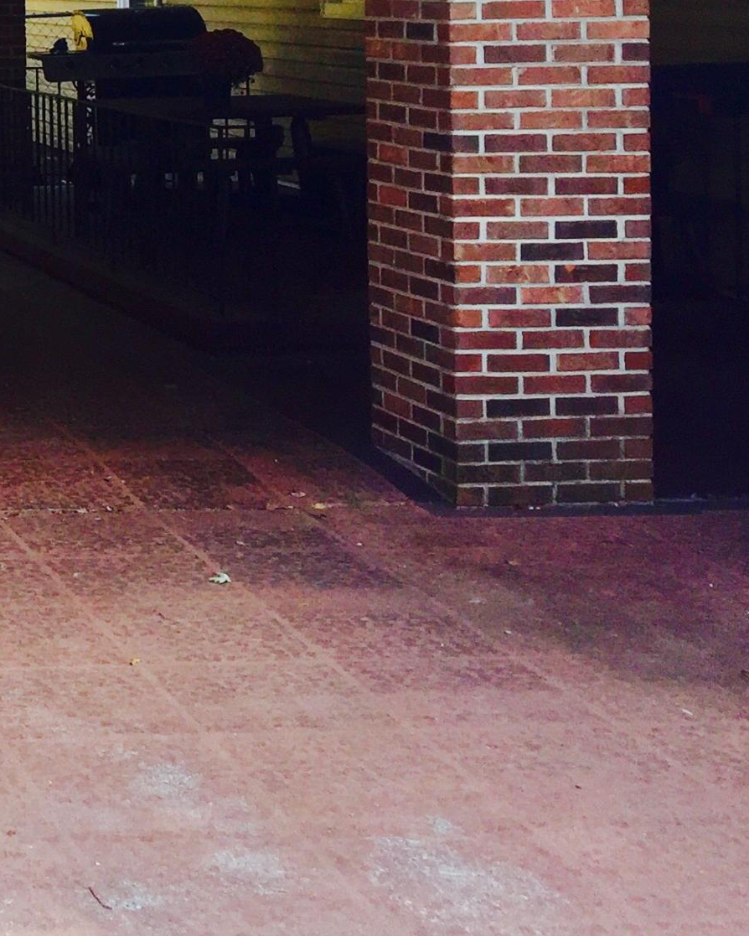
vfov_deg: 24.1
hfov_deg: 17.5
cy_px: 20
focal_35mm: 76
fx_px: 2105
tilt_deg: -1.4
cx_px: -468
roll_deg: +0.1
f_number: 2.2
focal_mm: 4.15
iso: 32
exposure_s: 1/408
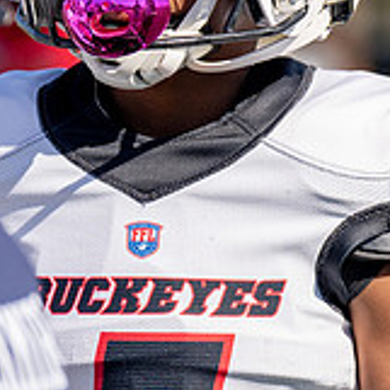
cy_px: -12
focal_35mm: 509
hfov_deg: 3.4
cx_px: 181
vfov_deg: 3.4
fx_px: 6488
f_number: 2.8
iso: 250
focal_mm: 122
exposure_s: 1/5000
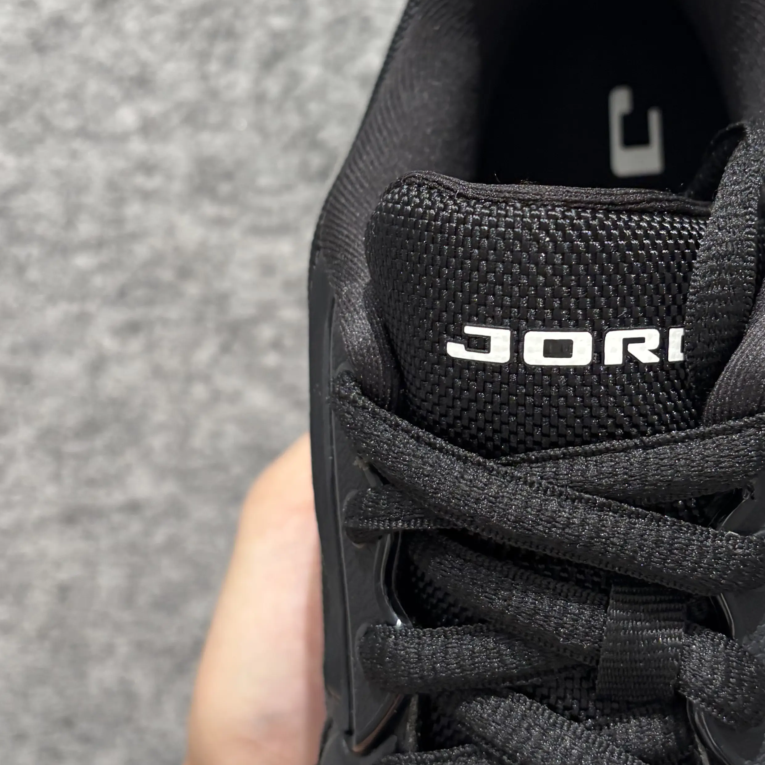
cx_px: 503
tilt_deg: -12.8
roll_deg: +0.6
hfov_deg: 32.0
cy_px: 230
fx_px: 1325
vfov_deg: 31.8
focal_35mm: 53
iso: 125
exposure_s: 1/59
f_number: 1.6
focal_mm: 5.96
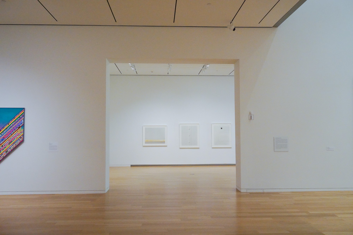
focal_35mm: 33
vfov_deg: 40.0
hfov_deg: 57.2
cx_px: 176
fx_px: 324
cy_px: 118
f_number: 9
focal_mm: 33
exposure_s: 1/100
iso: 8000
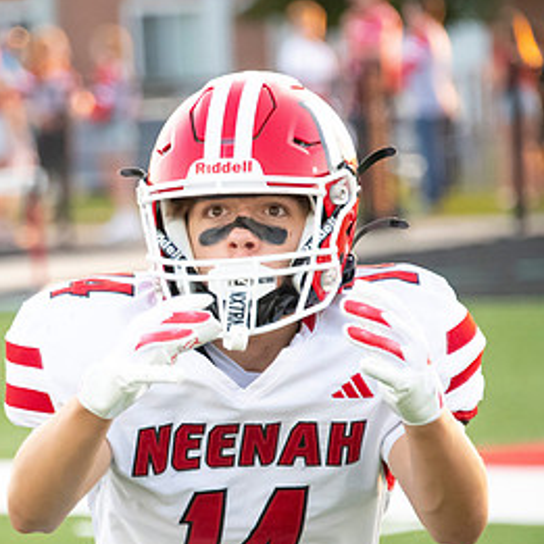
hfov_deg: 4.4
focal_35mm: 396
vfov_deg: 4.4
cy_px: 345
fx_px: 7041
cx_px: 81
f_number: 5.6
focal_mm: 210
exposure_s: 1/800
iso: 4000
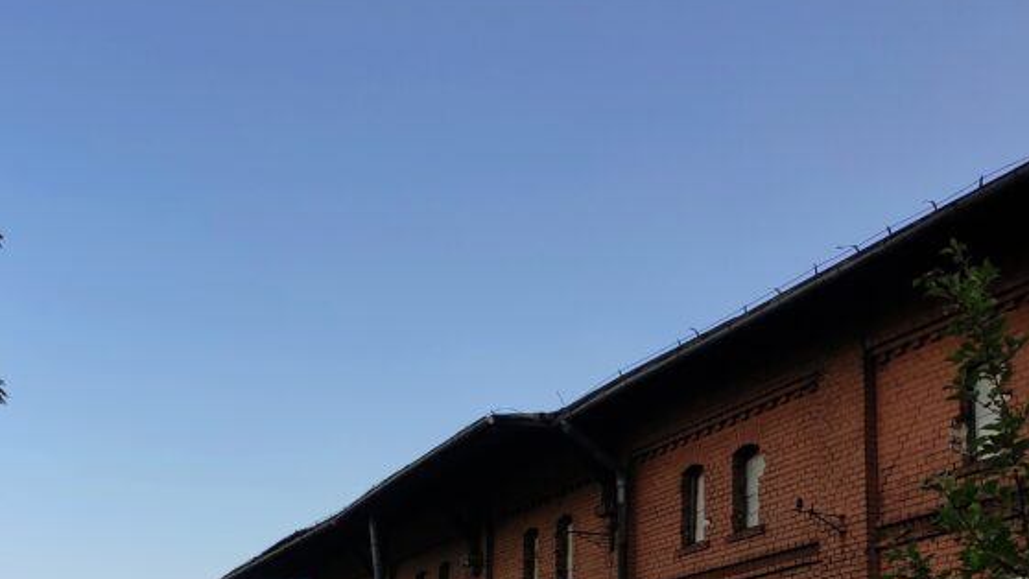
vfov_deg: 22.9
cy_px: 596
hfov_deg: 40.7
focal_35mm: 50
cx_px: 323
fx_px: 1364
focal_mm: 4.7
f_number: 1.79
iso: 100
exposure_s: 1/608
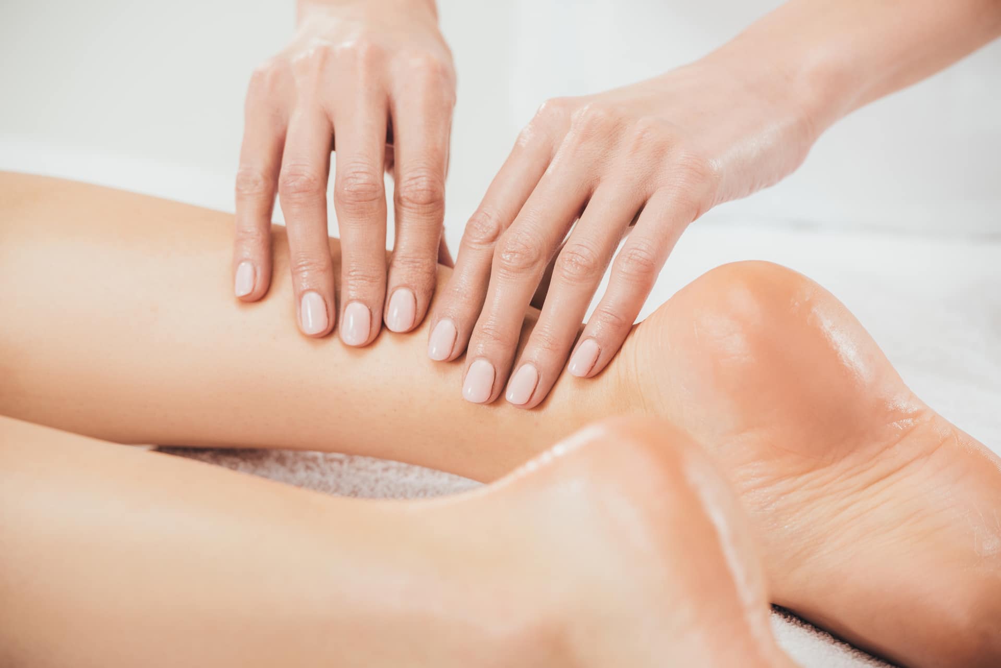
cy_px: 334
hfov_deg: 10.8
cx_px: 500
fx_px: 5285
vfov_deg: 7.2
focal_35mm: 190
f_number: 5.6
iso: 160
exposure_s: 1/200
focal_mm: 190
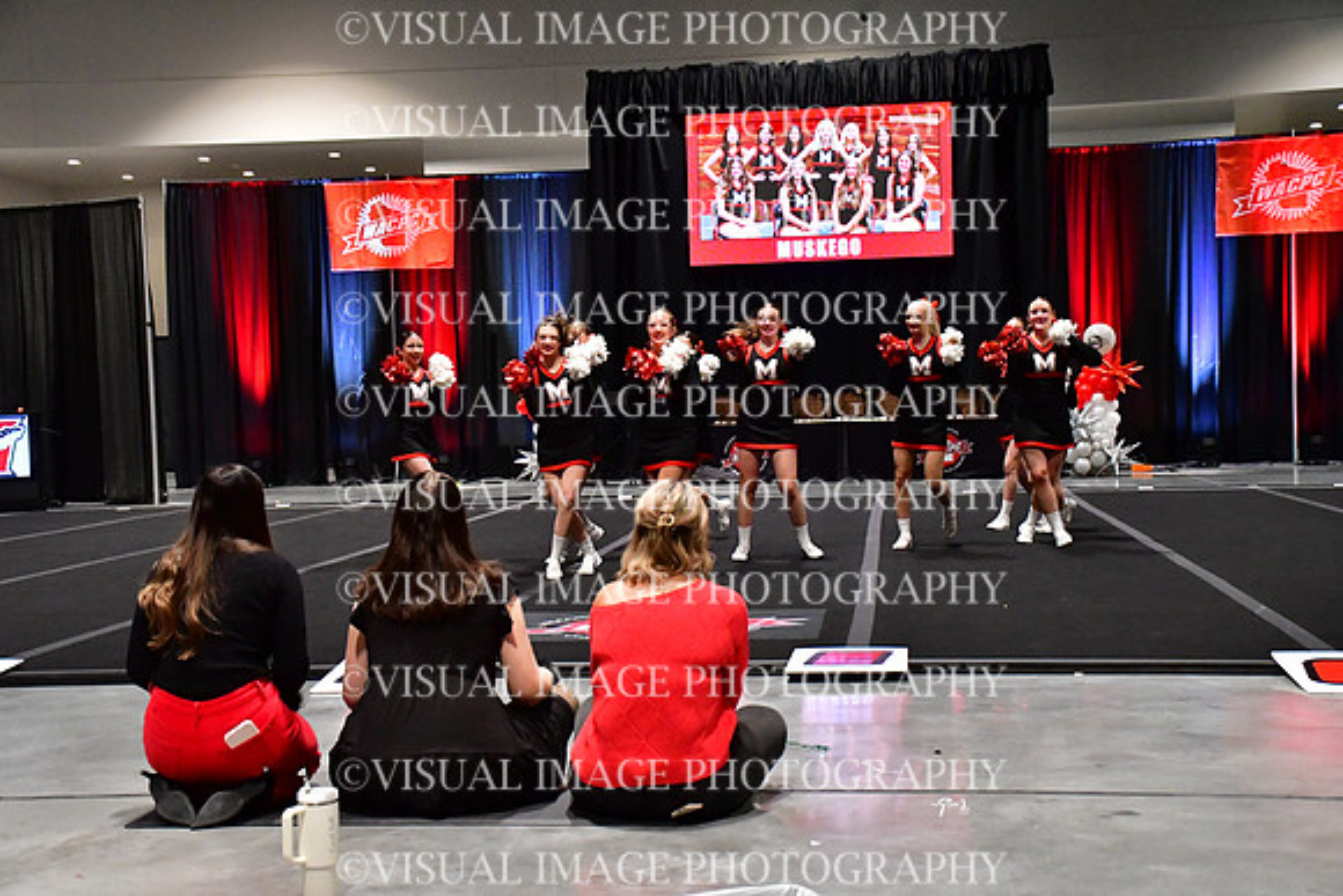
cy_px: 448
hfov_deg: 38.2
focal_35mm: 52
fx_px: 1940
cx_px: 672
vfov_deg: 26.0
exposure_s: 1/400
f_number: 4.2
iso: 5000
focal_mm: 35
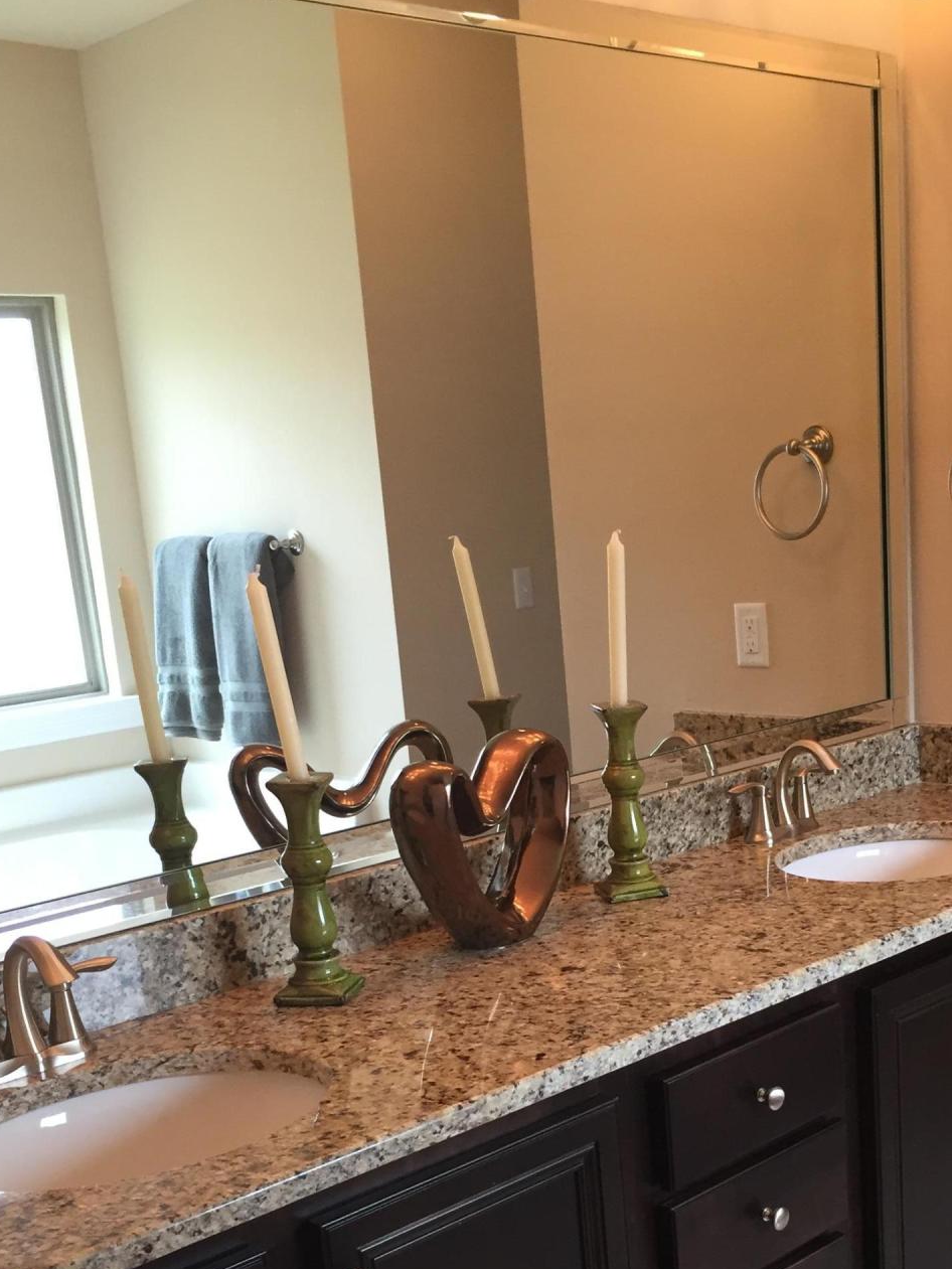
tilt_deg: -14.6
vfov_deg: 40.2
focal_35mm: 46
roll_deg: +3.3
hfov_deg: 31.4
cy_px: 937
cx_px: 598
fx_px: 1686
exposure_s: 1/30
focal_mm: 4.15
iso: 40
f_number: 2.2
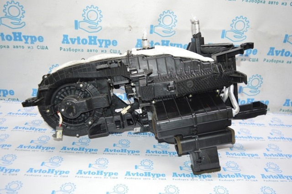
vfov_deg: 43.5
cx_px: 146
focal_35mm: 30
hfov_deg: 62.0
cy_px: 97
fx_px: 243
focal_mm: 20
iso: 450
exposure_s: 1/60
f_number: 3.8
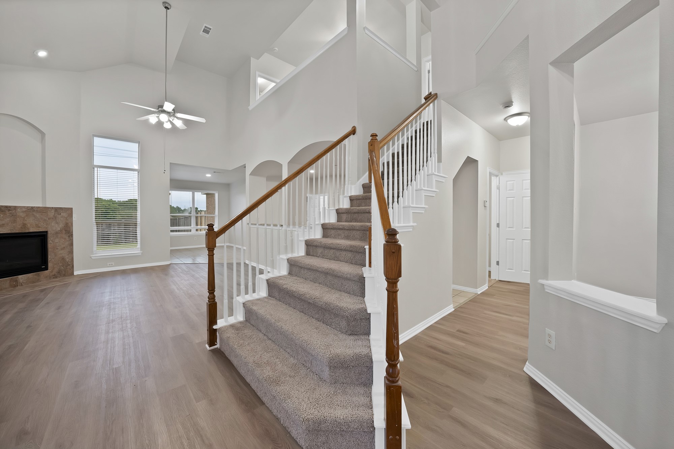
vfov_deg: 90.0
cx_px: 337
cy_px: 224
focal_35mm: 12
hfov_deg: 112.6
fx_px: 225
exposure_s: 1/2.5
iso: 640
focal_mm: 12
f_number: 9
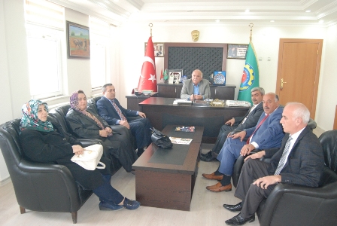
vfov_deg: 48.1
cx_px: 168
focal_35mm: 27
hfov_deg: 67.3
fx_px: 253
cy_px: 113
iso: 1600
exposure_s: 1/60
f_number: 5.6
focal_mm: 18
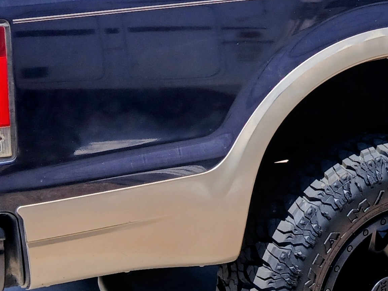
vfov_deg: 15.8
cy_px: 5
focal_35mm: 92
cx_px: 382
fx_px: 1031
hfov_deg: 20.7
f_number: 1.8
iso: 20
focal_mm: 3.98
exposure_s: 1/320
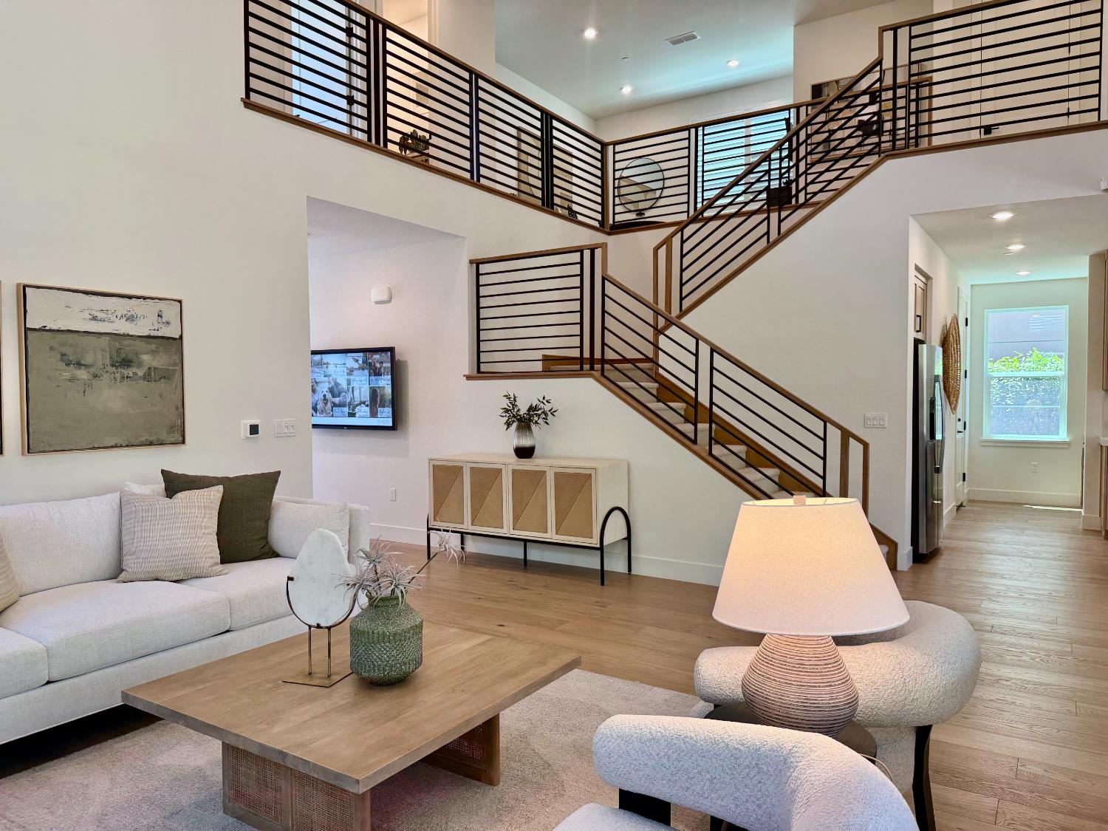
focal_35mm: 24
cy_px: 416
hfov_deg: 71.6
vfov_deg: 56.8
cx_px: 554
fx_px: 768
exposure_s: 1/127
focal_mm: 6.76
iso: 125
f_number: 1.78
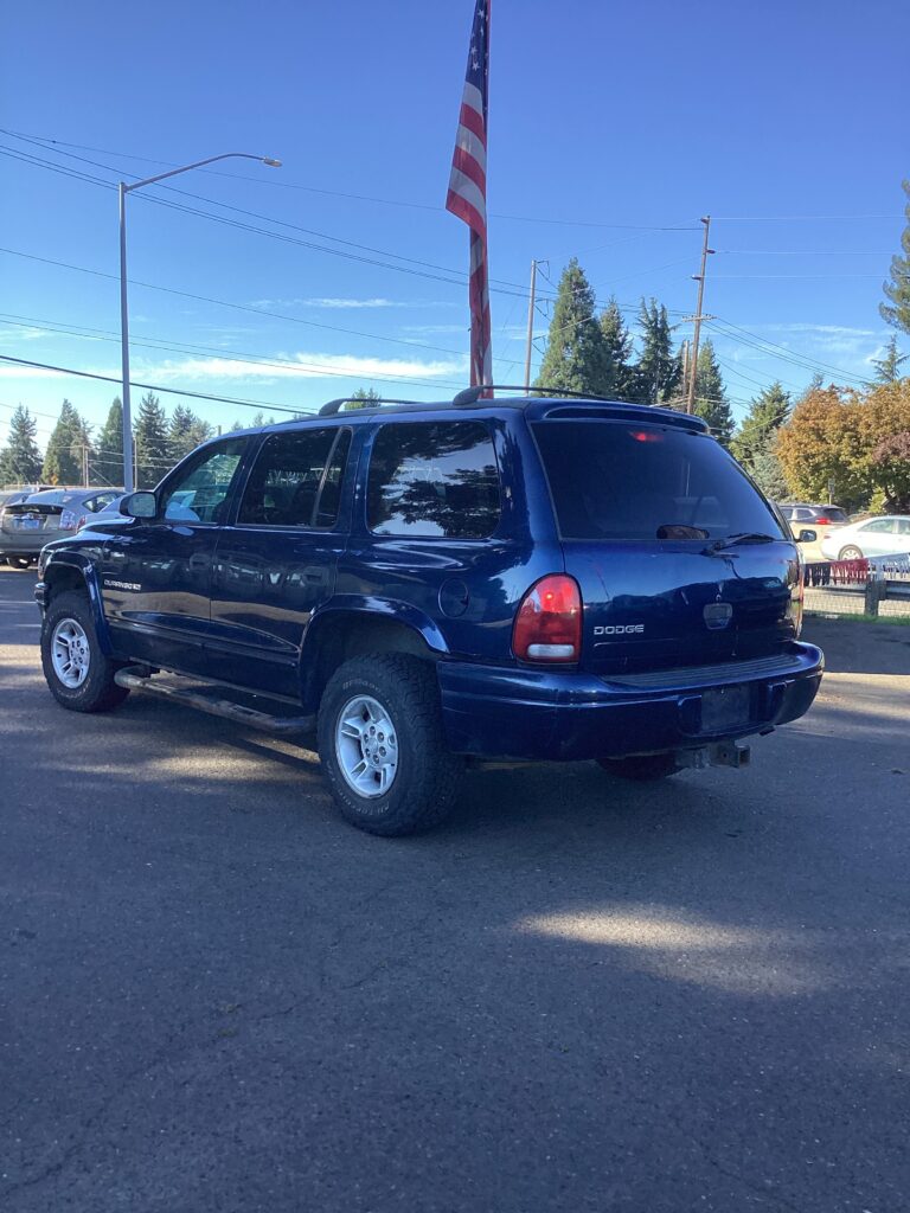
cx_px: 455
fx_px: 1087
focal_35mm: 31
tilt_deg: -7.8
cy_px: 606
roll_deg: -1.8
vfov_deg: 58.4
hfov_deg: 45.4
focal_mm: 3.3
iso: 25
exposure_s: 1/536
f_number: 2.4
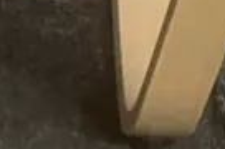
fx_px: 1372
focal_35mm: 220
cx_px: -215
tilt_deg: -60.9
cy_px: 667
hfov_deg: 8.9
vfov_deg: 5.2
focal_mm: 3.99
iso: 125
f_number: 1.8
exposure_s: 1/50
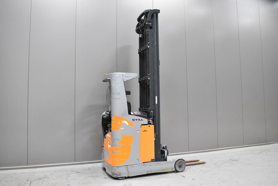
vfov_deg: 43.6
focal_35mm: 30
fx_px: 232
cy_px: 93
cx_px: 139
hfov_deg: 61.9
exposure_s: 1/40
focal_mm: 20
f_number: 4.5
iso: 1600
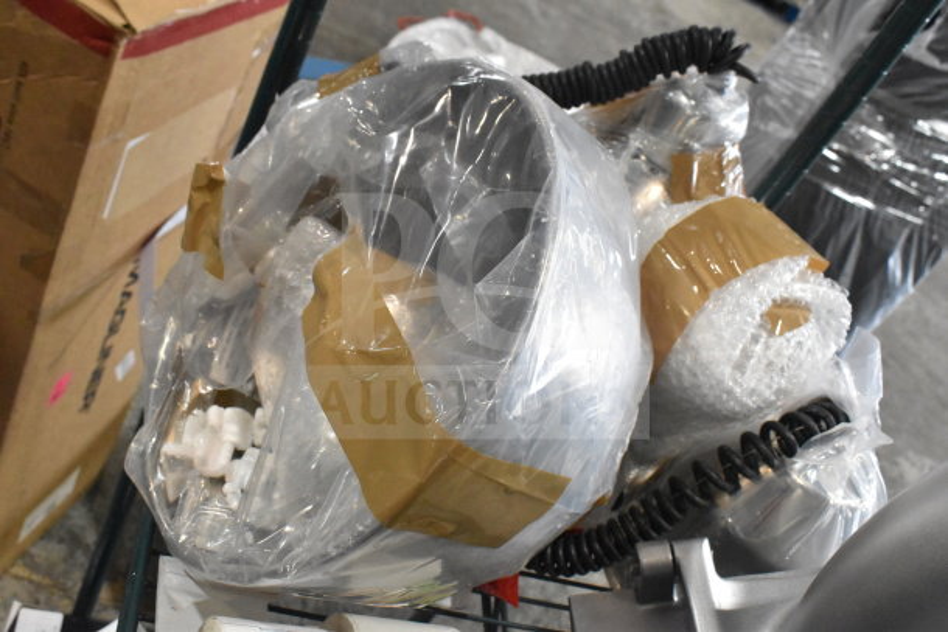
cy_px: 316
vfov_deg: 36.9
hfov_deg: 53.1
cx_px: 474
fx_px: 948
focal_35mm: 36
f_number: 10
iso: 6400
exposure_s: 1/400
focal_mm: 24
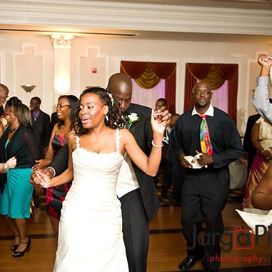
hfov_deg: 37.9
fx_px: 391
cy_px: 136
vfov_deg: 38.3
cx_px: 87
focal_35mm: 44
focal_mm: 34
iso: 3200
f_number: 3.2
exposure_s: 1/125
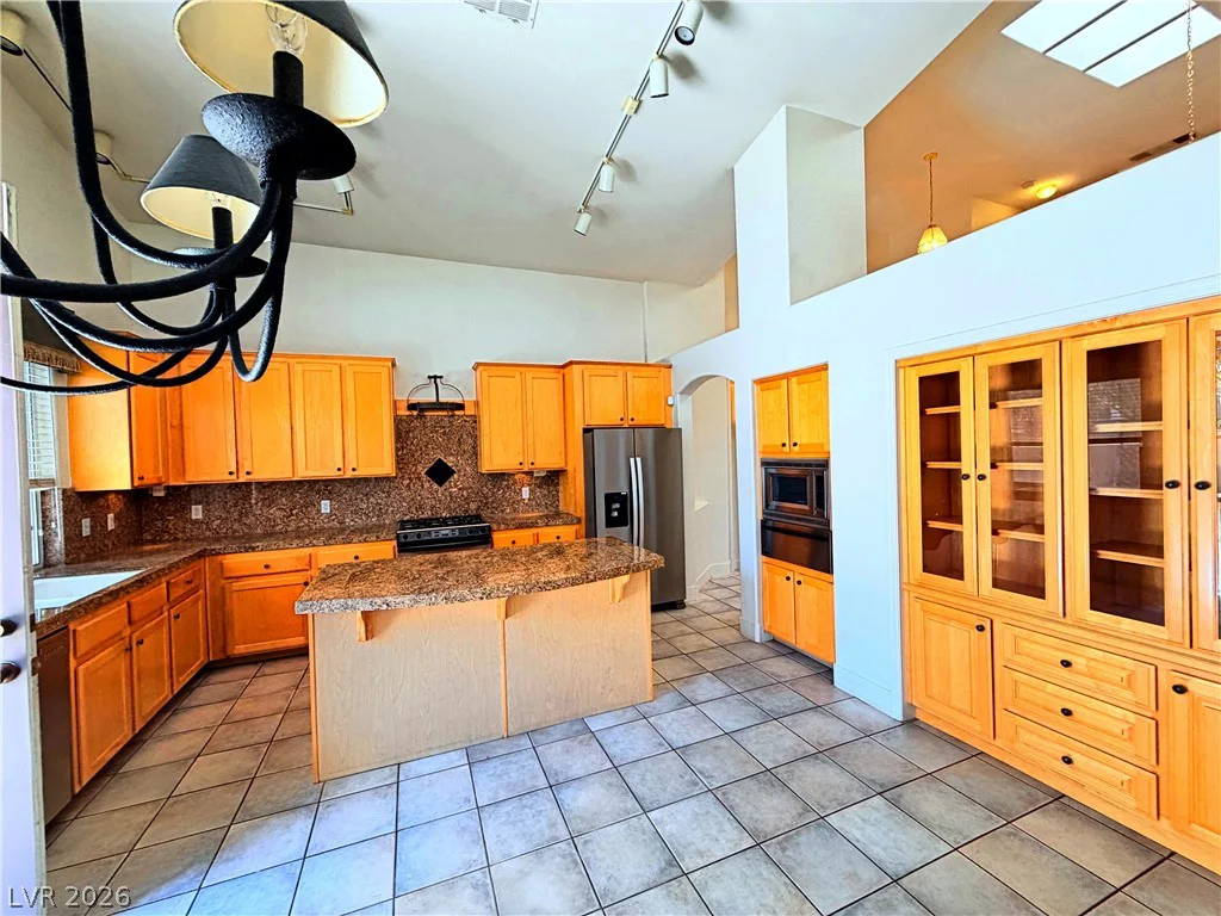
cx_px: 610
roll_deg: +1.8
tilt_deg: -0.8
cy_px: 458
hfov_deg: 102.1
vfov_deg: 85.7
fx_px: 494
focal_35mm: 14
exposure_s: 1/120
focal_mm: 2.22
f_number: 2.2
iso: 100
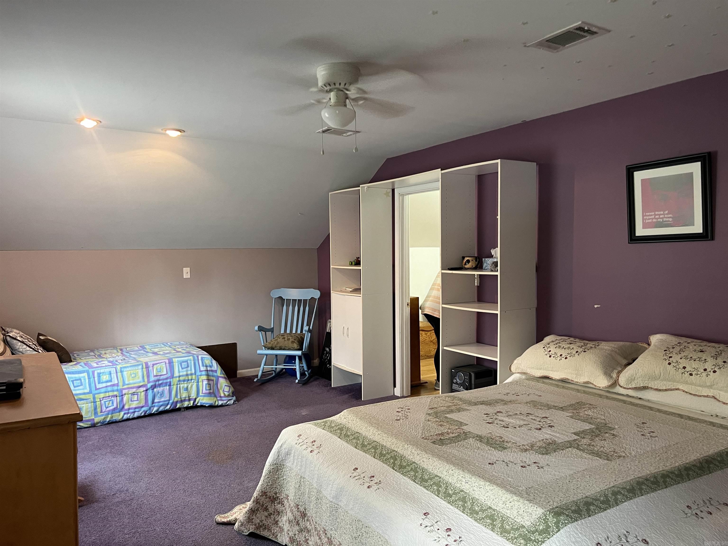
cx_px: 364
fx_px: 547
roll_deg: +0.5
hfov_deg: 67.3
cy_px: 273
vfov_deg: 53.1
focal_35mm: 26
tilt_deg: -3.1
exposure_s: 1/60
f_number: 1.5
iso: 250
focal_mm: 5.7
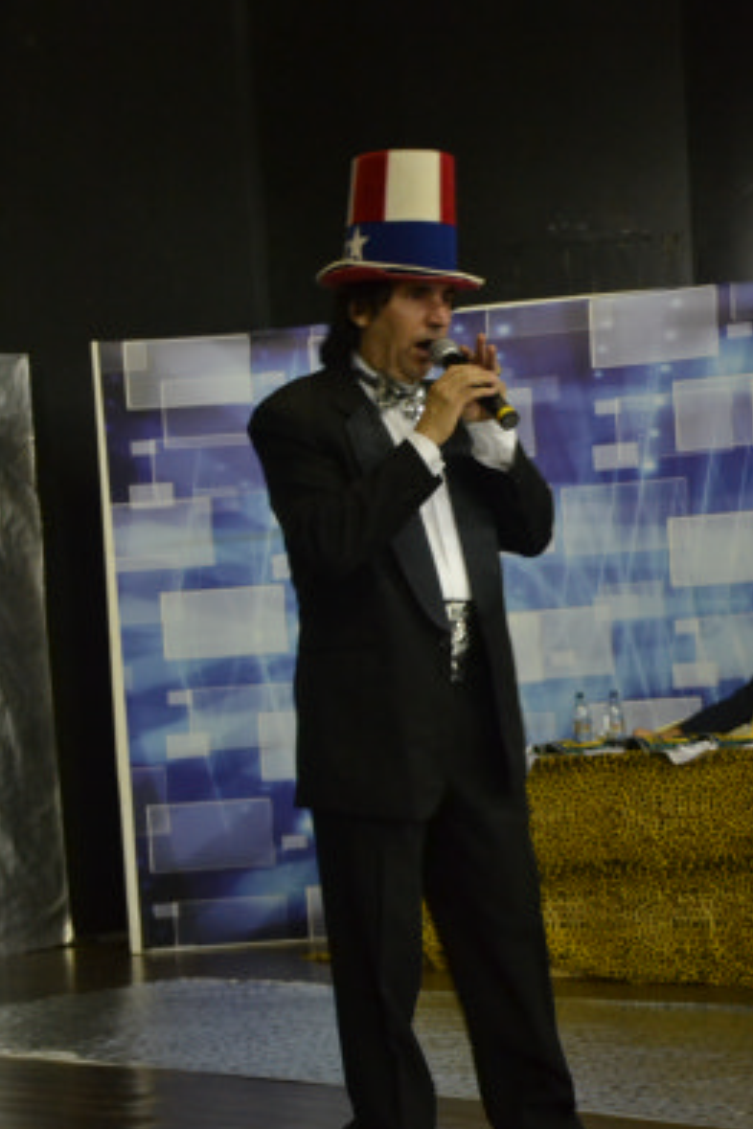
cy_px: 672
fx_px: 2635
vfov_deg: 24.2
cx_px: 473
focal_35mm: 84
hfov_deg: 16.2
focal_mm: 44
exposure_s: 1/30
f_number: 5
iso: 3200
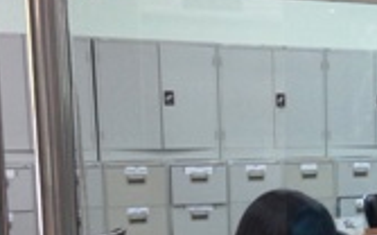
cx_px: 406
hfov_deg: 21.1
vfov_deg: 13.7
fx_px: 965
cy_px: 240
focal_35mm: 94
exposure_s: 1/20
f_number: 2.4
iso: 125
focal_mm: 4.13
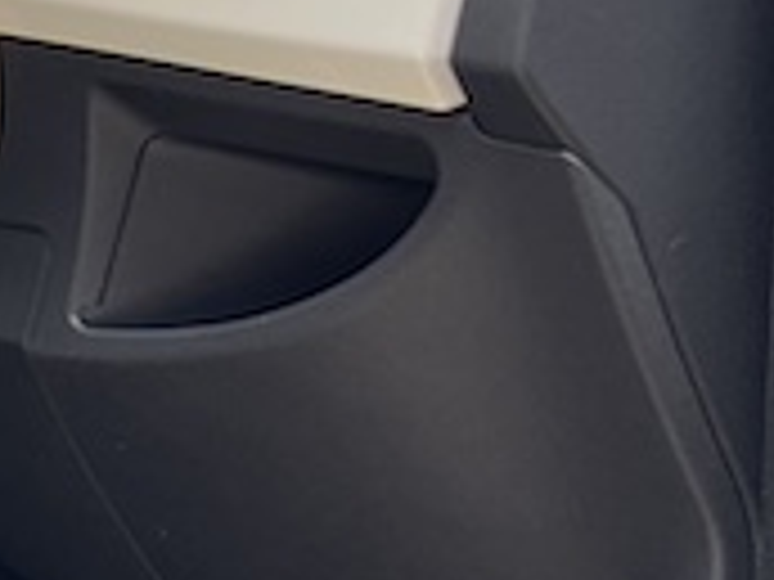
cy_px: 22
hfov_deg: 10.2
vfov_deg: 9.8
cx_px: -1431
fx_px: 3376
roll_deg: +0.3
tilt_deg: -6.4
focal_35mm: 151
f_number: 1.5
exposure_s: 1/160
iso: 40
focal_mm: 5.7
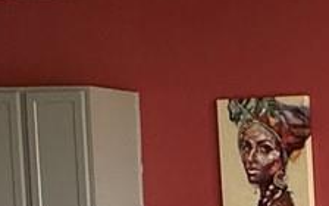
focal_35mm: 106
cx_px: 698
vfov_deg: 11.9
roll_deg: -0.8
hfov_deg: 15.1
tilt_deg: -5.5
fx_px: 950
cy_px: 287
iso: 500
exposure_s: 1/60
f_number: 2.2
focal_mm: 2.22
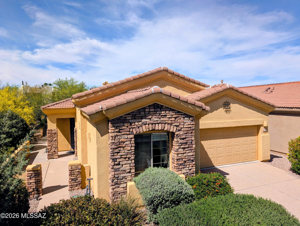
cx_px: 150
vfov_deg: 56.9
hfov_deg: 71.5
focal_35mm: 24
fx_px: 208
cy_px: 113
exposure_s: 1/1513
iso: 23
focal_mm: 6.9
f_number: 1.68
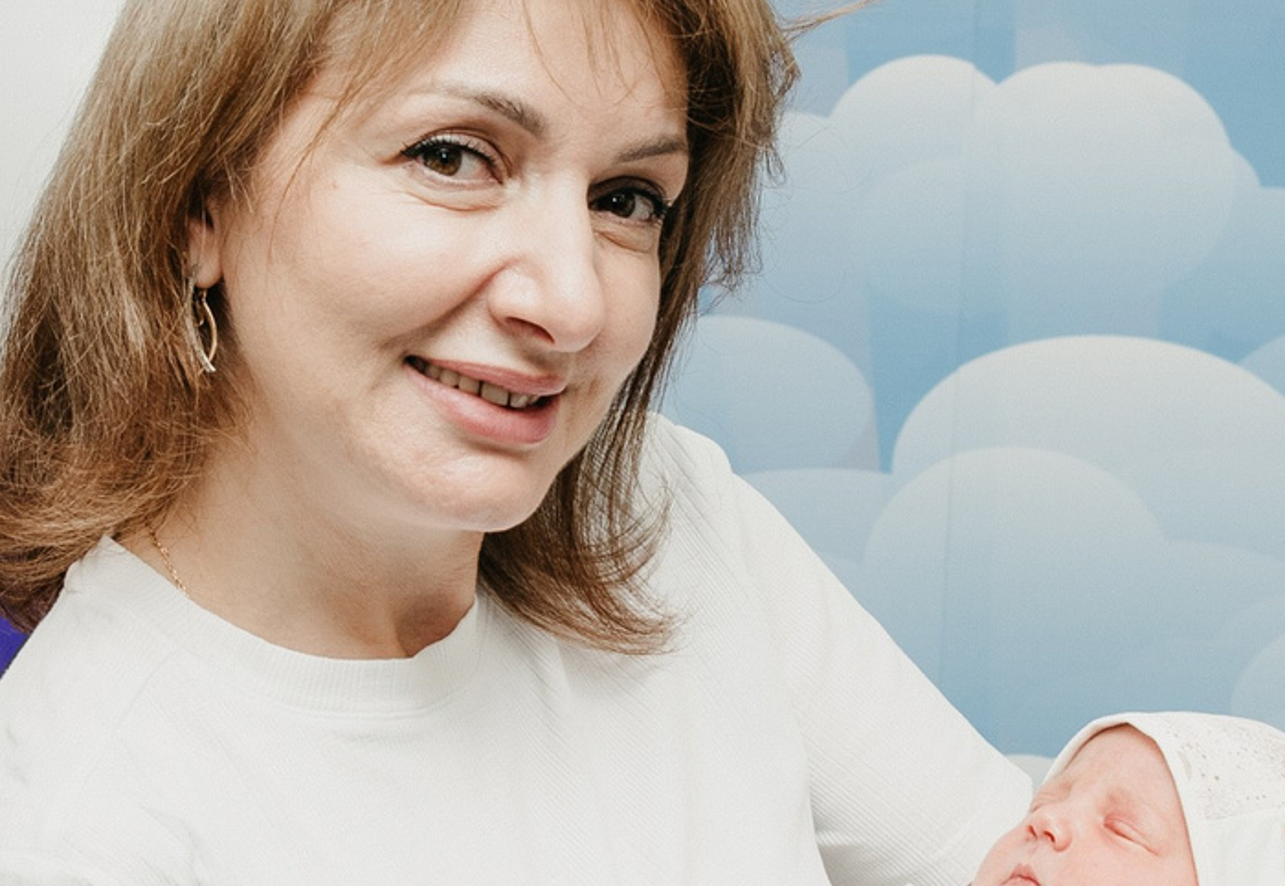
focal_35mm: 100
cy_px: 712
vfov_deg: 13.9
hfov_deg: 20.2
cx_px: 577
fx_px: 3608
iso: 200
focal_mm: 24
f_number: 4.5
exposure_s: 1/160
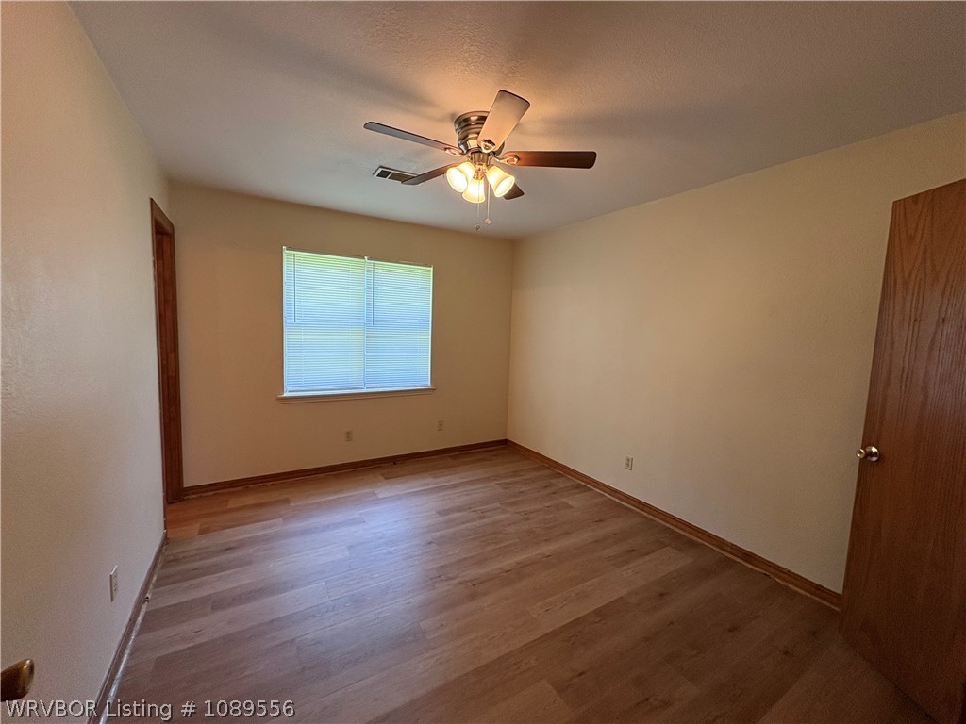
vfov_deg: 85.7
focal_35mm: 14
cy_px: 362
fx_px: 391
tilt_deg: -4.6
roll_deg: -1.5
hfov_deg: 102.1
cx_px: 483
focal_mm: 2.22
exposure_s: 1/60
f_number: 2.2
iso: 125
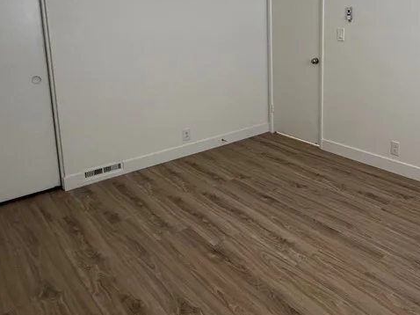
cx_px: 295
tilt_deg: -9.3
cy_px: 82
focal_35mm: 30
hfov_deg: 58.0
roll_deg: +0.8
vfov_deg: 45.3
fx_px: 364
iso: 250
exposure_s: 1/60
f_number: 2.2
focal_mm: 2.22
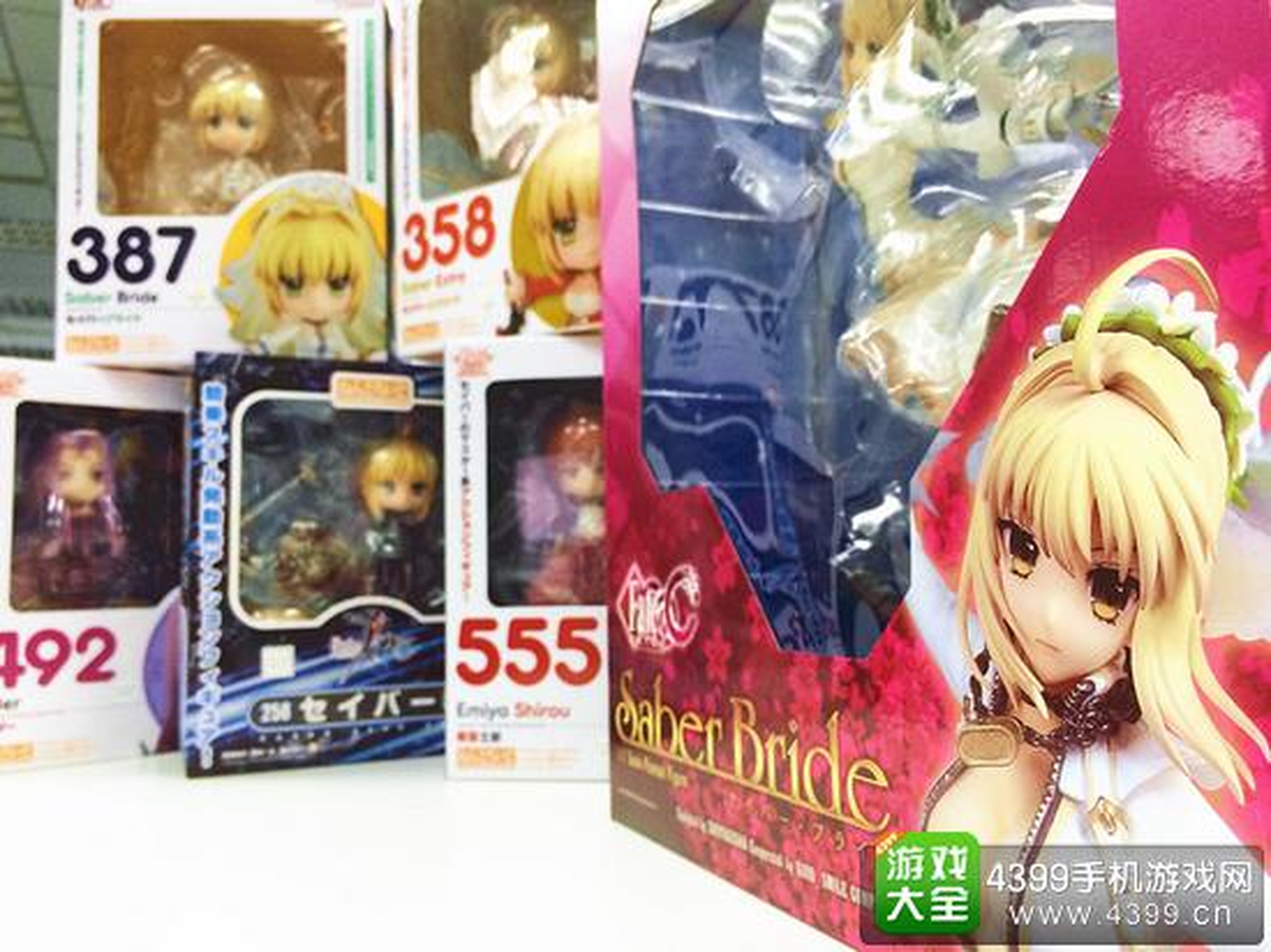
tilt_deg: +4.3
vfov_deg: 48.2
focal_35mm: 29
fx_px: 1064
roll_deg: +0.2
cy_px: 476
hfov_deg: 61.7
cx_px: 636
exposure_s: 1/33
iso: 50
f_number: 2.2
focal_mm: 4.15
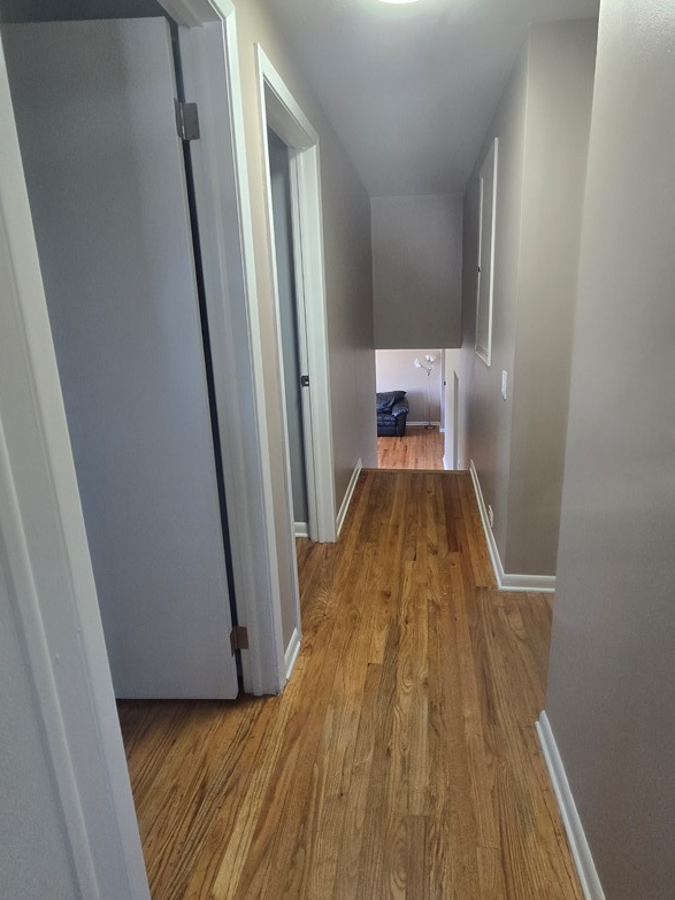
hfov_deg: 74.6
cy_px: 410
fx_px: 442
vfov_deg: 90.8
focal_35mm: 17
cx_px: 363
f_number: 2.2
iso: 250
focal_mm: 2.2
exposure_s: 1/60
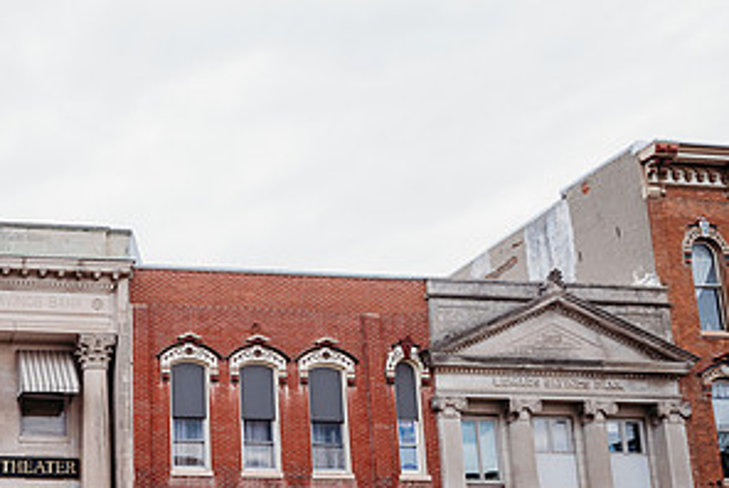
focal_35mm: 47
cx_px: 17
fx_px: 953
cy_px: 415
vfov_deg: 27.9
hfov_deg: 37.8
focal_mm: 24
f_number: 3.2
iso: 160
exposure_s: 1/160
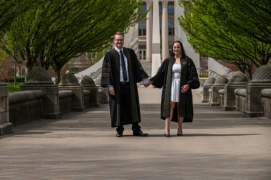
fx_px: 746
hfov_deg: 20.6
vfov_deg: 13.8
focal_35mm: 99
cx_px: 122
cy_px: 87
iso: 125
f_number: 4.5
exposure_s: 1/640
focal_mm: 90
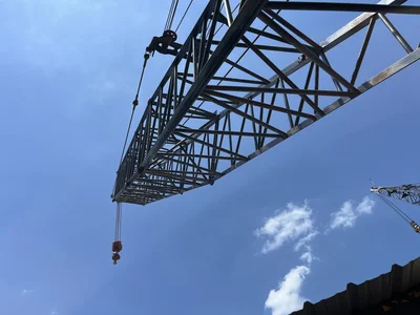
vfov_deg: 53.1
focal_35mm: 26
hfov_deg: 67.3
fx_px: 315
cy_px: 158
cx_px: 210
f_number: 1.6
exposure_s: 1/4310
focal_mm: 5.1
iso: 50
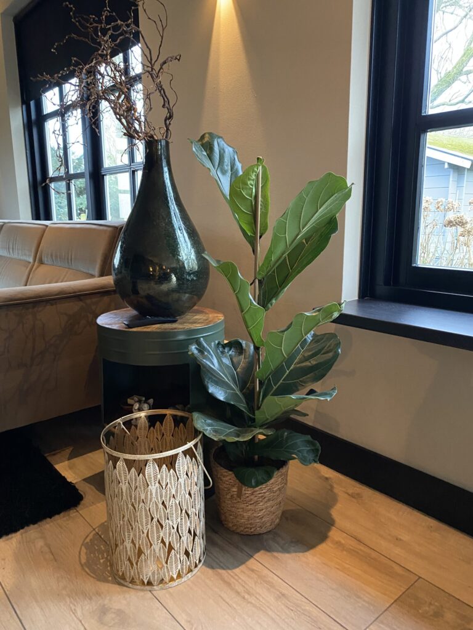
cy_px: 315
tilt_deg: -9.7
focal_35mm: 26
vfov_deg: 67.3
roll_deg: -0.1
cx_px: 236
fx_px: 474
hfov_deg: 53.1
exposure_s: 1/25
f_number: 1.8
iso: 500
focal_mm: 4.25
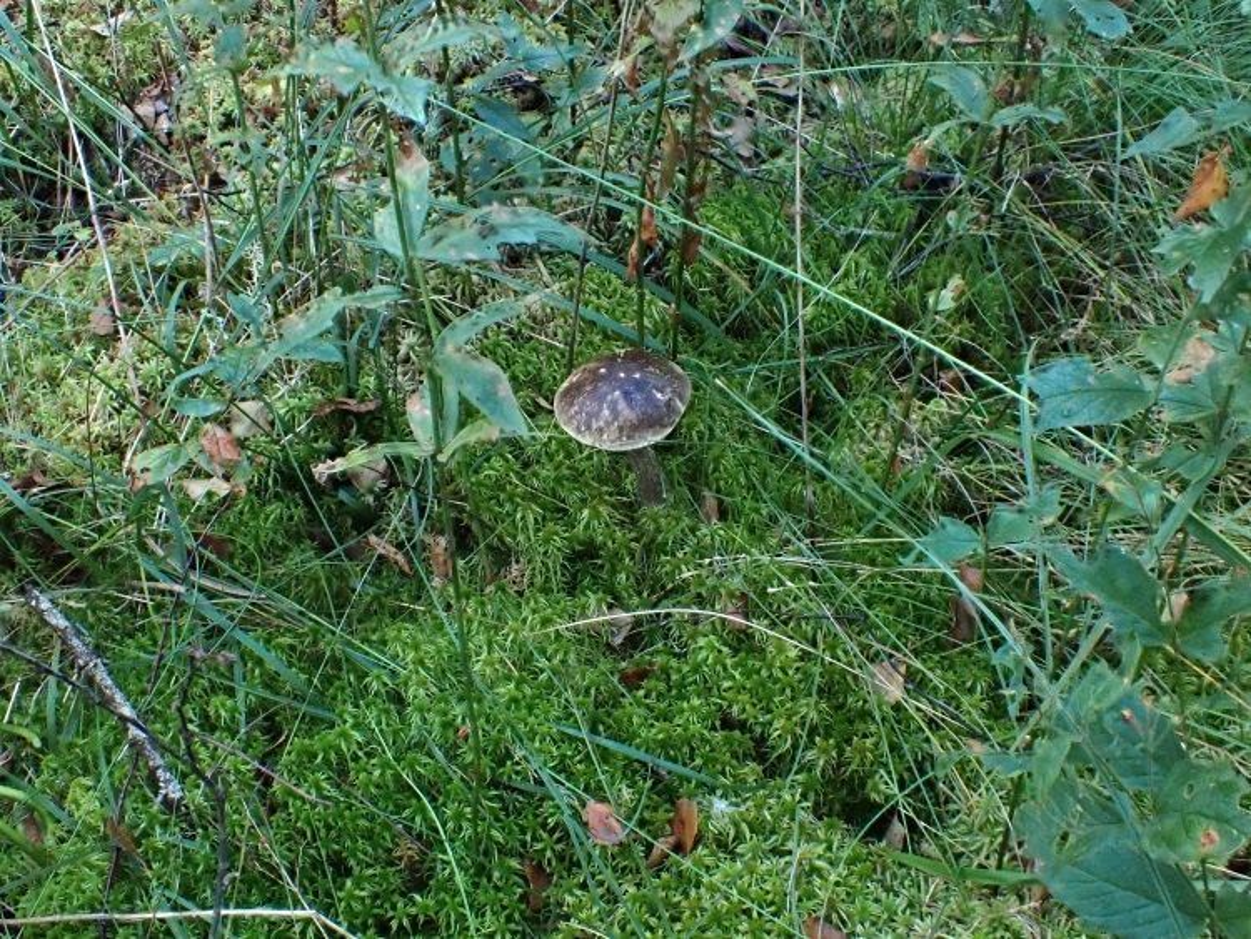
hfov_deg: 59.9
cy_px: 470
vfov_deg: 46.8
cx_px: 626
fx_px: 1085
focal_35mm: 30
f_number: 3.2
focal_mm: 5.4
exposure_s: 1/125
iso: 800
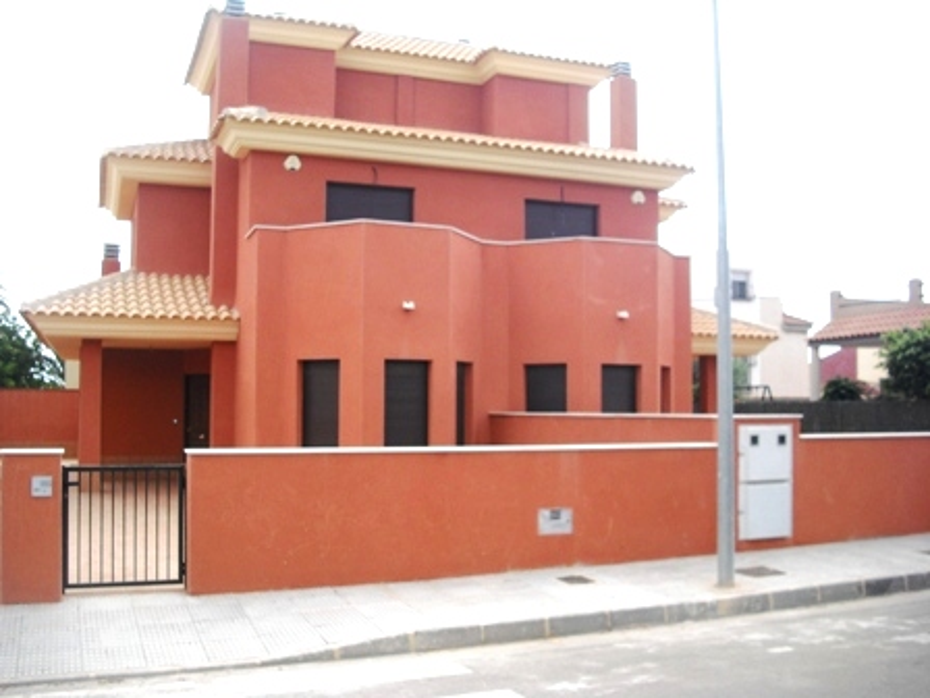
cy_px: 349
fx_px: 1021
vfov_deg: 37.7
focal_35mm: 38
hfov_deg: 49.0
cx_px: 465
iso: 64
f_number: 5.6
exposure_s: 1/160
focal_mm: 6.2
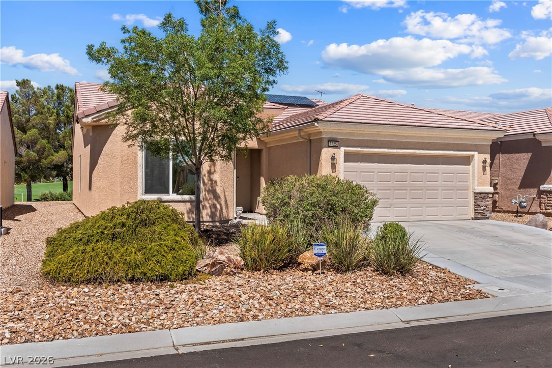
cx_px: 276
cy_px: 184
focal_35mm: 34
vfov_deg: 38.9
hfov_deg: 55.8
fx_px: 521
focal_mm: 23
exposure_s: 1/8000
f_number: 8
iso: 400
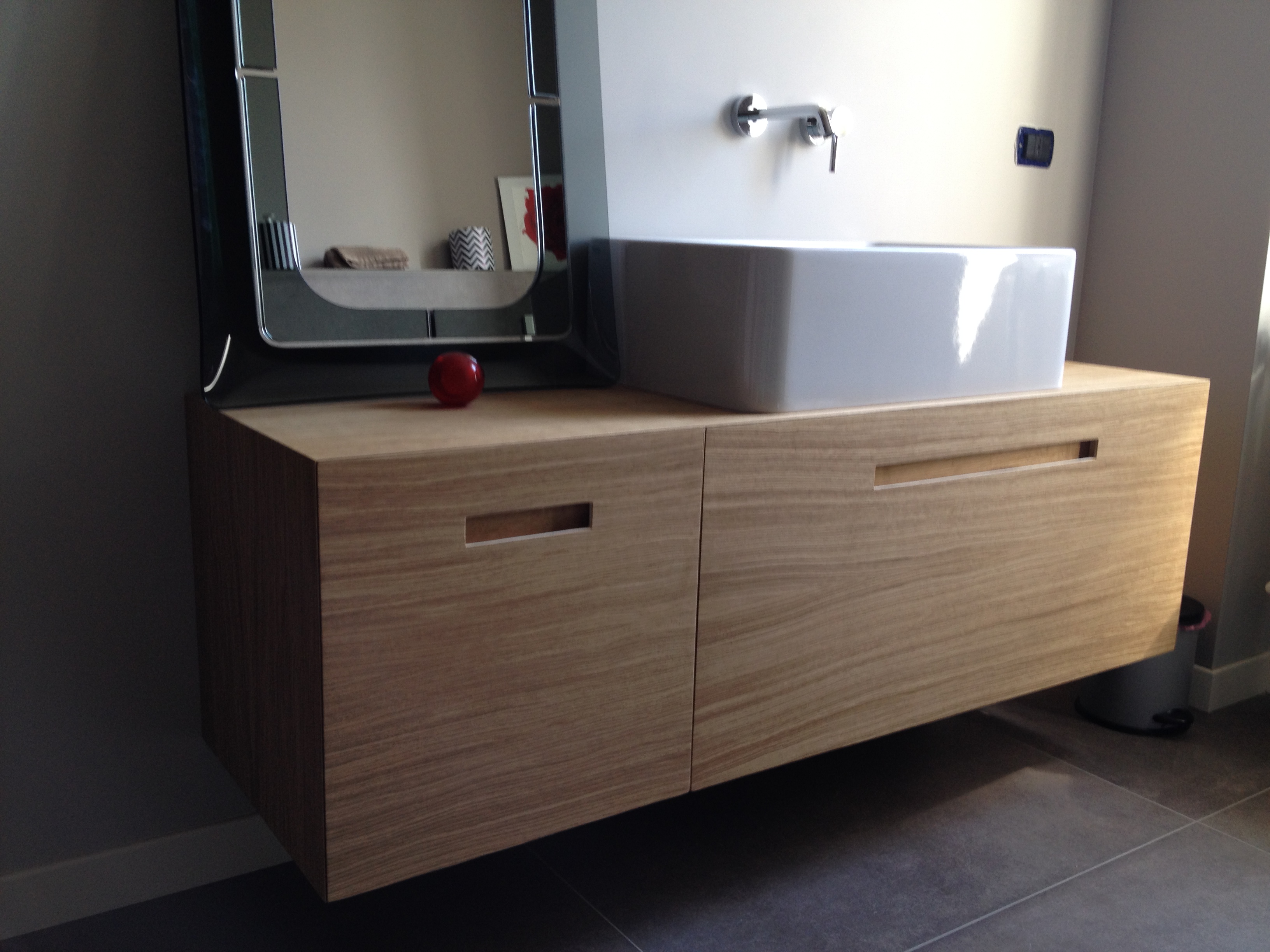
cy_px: 476
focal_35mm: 35
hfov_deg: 52.6
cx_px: 635
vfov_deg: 40.7
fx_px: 1284
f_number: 2.4
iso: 50
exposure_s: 1/30
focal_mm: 4.28
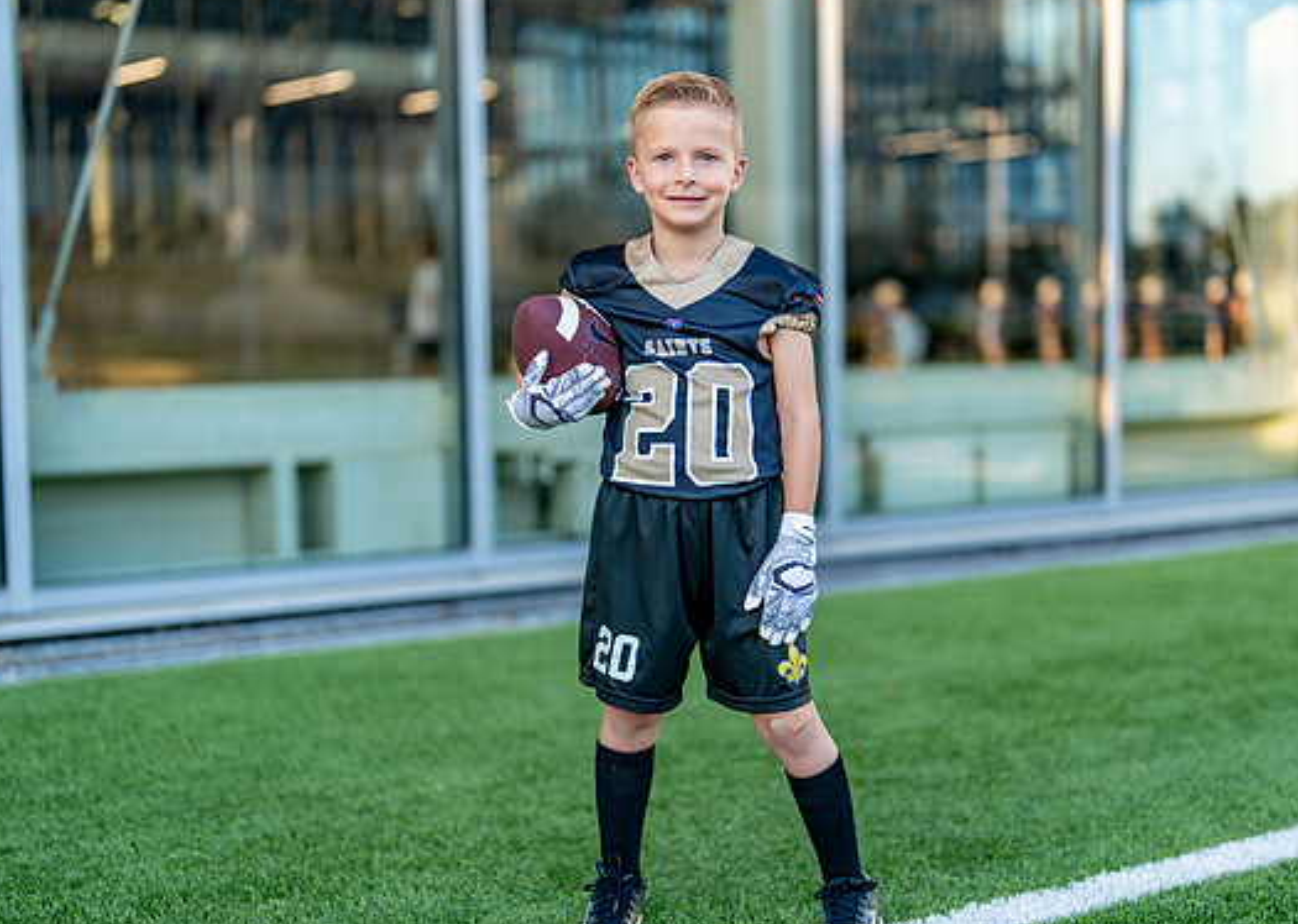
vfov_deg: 24.0
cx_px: 712
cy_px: 502
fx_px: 2173
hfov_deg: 33.2
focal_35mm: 59
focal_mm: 50
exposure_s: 1/1000
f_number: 1.2
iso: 200
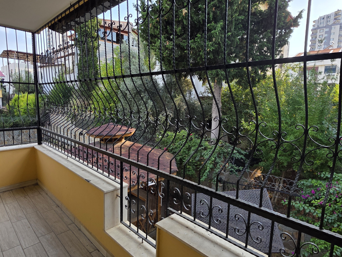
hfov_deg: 81.7
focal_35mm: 20
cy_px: 130
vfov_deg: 66.0
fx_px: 198
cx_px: 172
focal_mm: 2.2
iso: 40
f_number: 1.9
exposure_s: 1/553
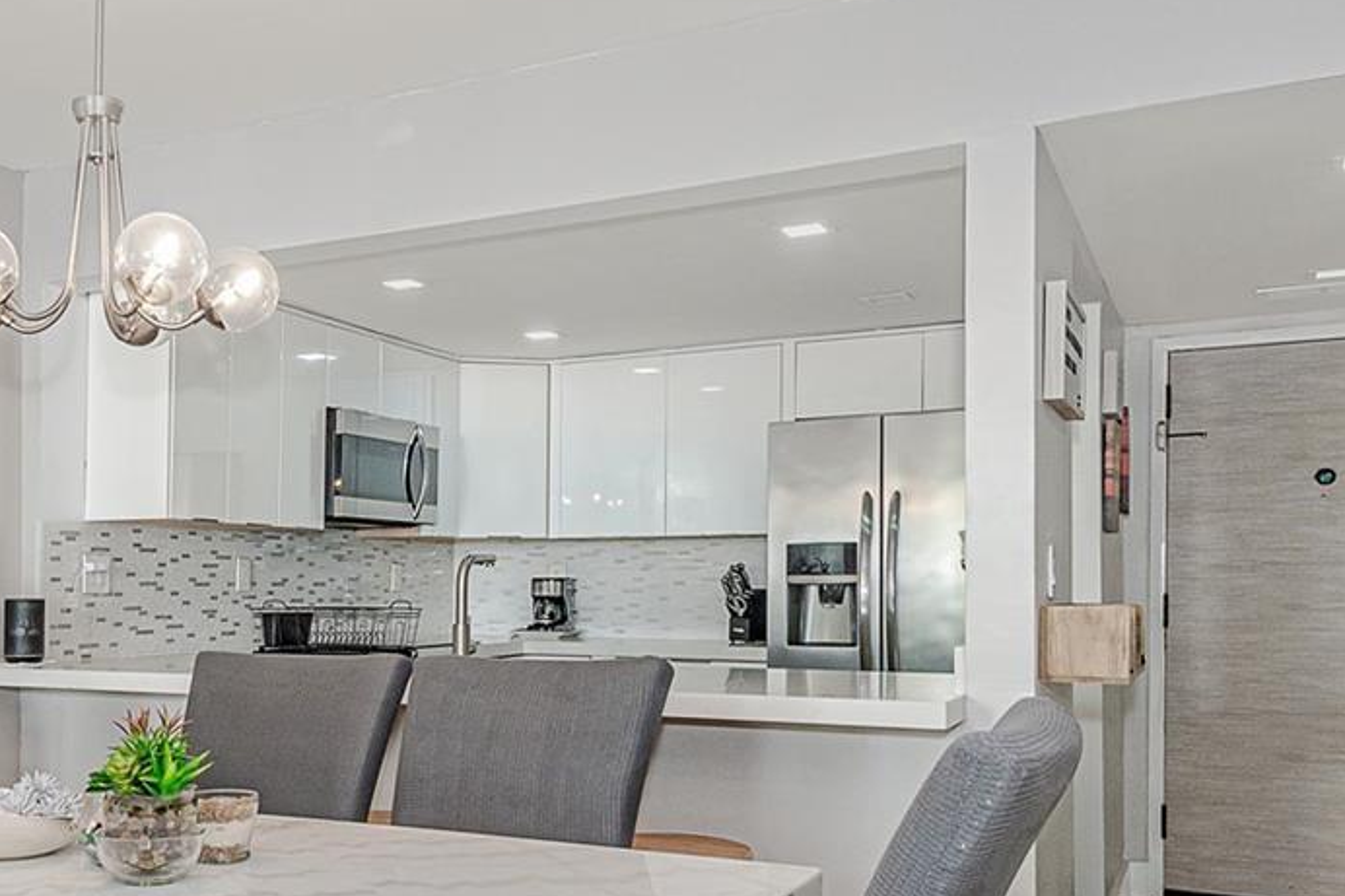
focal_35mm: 37
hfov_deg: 49.3
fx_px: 1382
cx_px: 293
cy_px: 540
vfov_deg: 35.8
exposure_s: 1/25
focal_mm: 16
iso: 800
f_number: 8
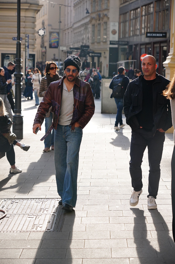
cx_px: 88
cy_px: 132
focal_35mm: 83
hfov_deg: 16.4
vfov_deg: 24.5
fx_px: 606
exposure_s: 1/4000
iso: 2500
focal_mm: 83
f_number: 5.6
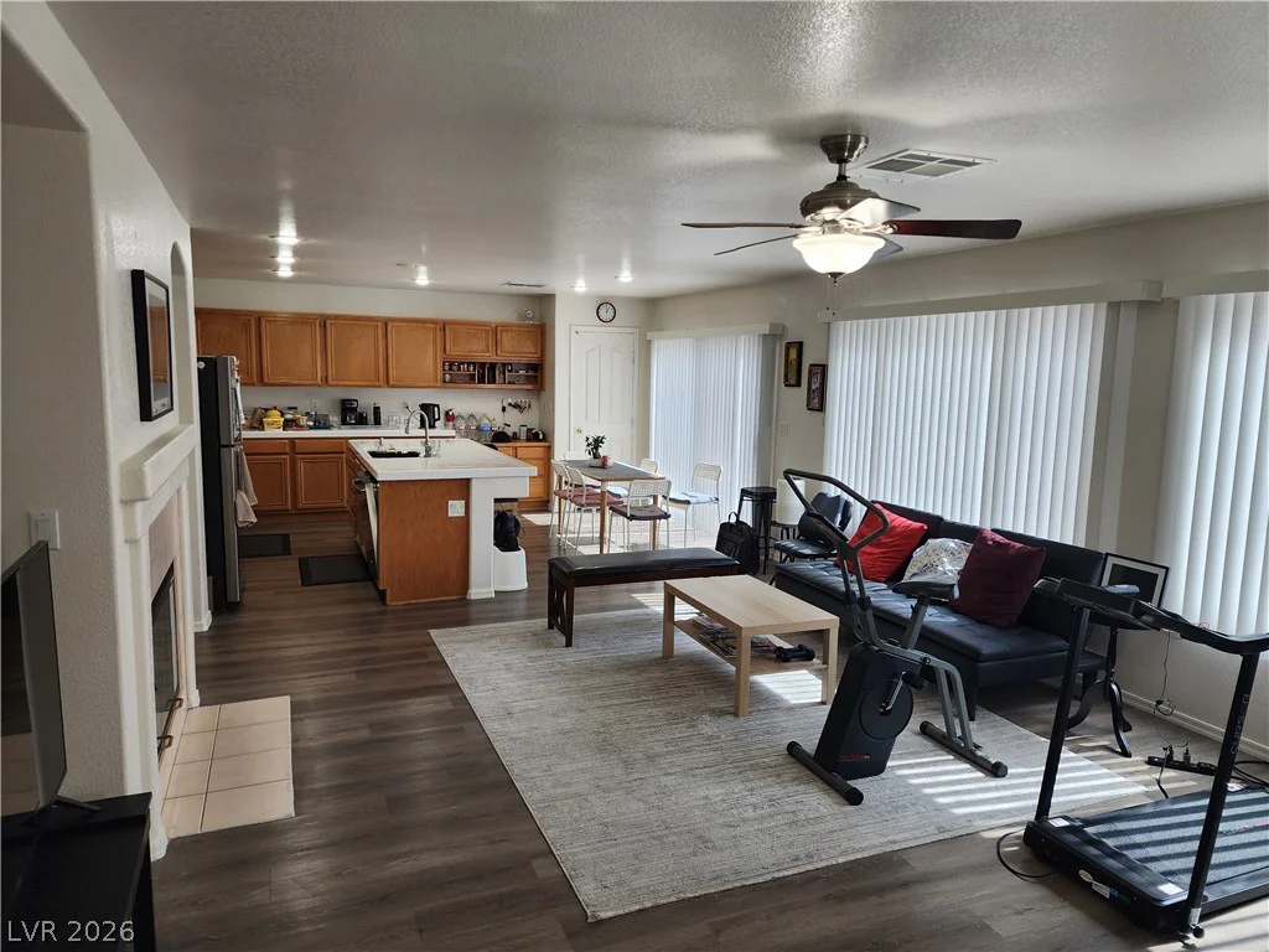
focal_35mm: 23
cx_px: 634
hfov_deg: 73.9
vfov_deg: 58.9
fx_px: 843
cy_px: 476
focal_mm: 6.4
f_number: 1.8
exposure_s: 1/120
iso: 64
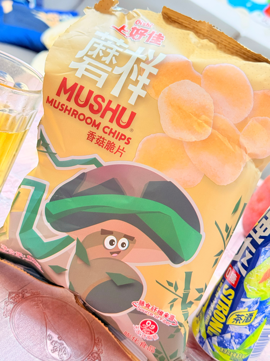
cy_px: 180
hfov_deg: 30.3
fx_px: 499
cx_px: 135
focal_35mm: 48
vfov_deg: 39.7
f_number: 1.78
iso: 200
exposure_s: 1/33
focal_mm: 6.76
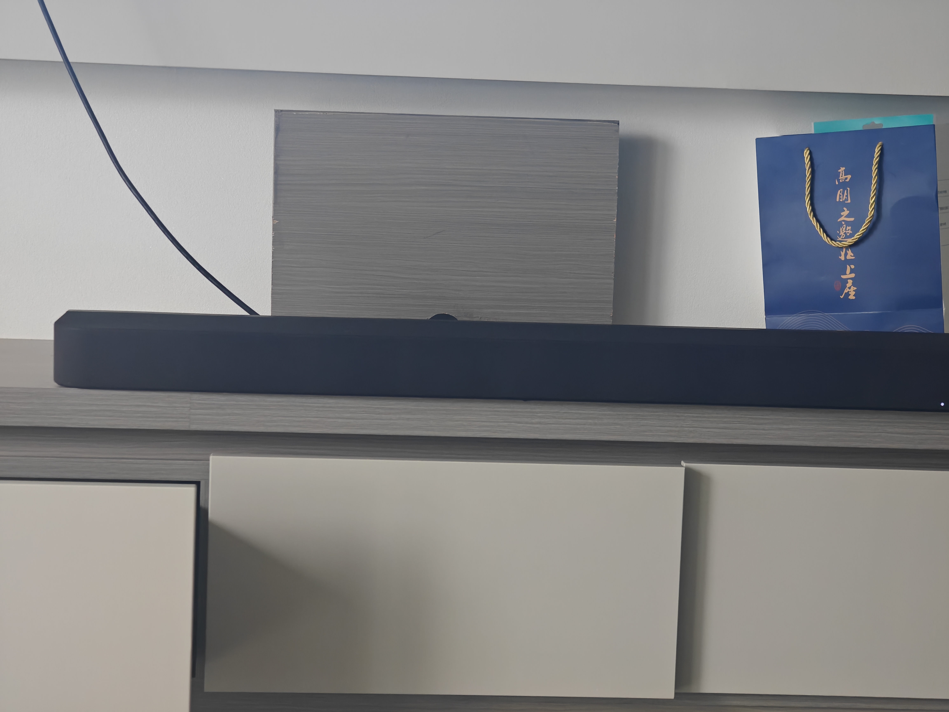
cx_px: 474
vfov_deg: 21.0
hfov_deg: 27.8
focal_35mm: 70
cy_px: 356
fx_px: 1919
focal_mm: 13.3
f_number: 2.6
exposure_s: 1/60
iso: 1600
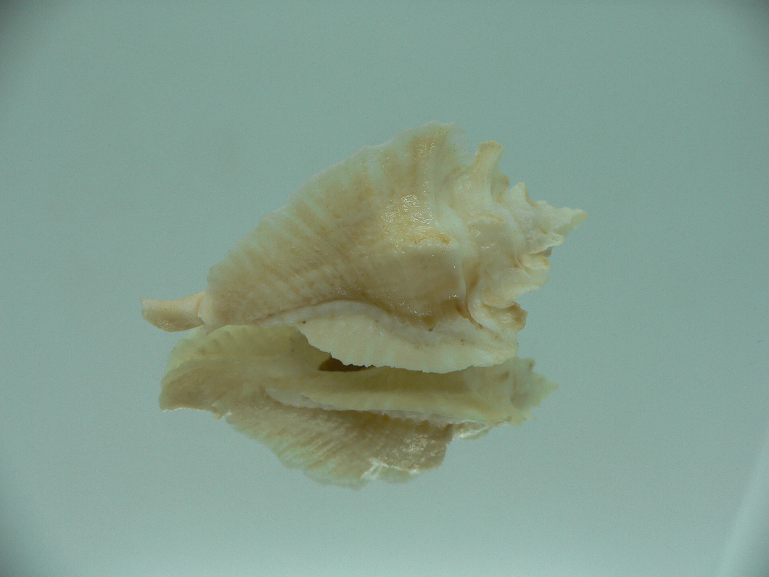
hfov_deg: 52.6
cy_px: 288
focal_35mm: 35
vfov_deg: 40.7
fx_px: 778
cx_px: 384
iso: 80
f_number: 2.8
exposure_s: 1/80
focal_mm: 4.6
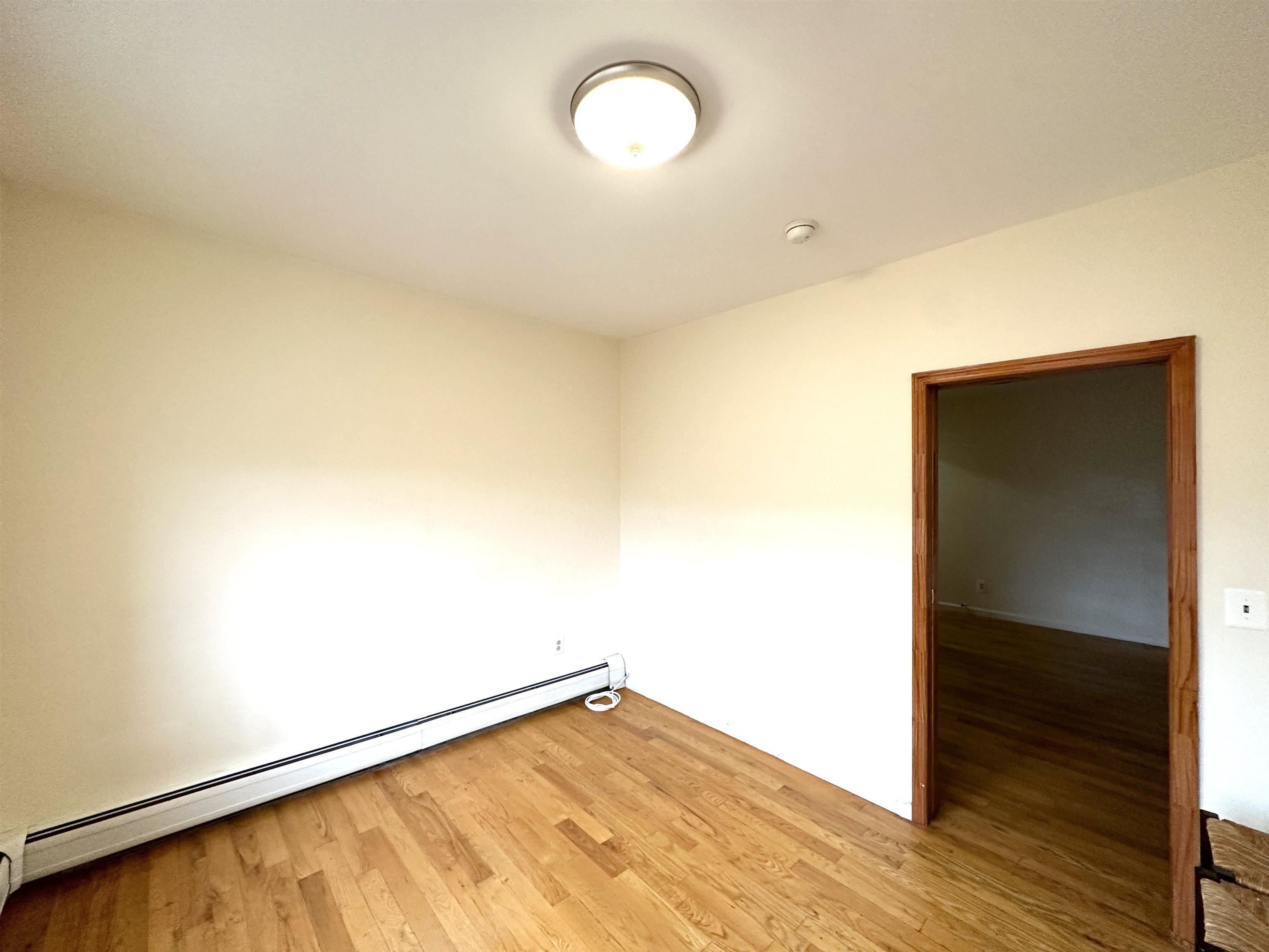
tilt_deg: +1.2
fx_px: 513
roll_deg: -1.5
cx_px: 634
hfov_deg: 102.1
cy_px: 476
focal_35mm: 14
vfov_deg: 85.7
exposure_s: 1/120
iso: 200
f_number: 2.2
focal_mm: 2.22
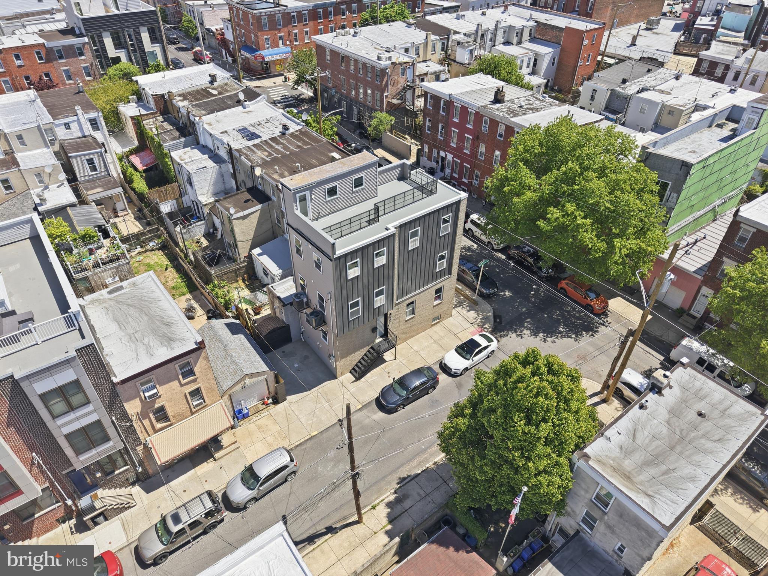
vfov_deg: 56.8
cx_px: 384
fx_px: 532
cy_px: 288
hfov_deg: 71.6
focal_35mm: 24
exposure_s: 1/5000
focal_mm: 8.7
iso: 300
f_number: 1.8
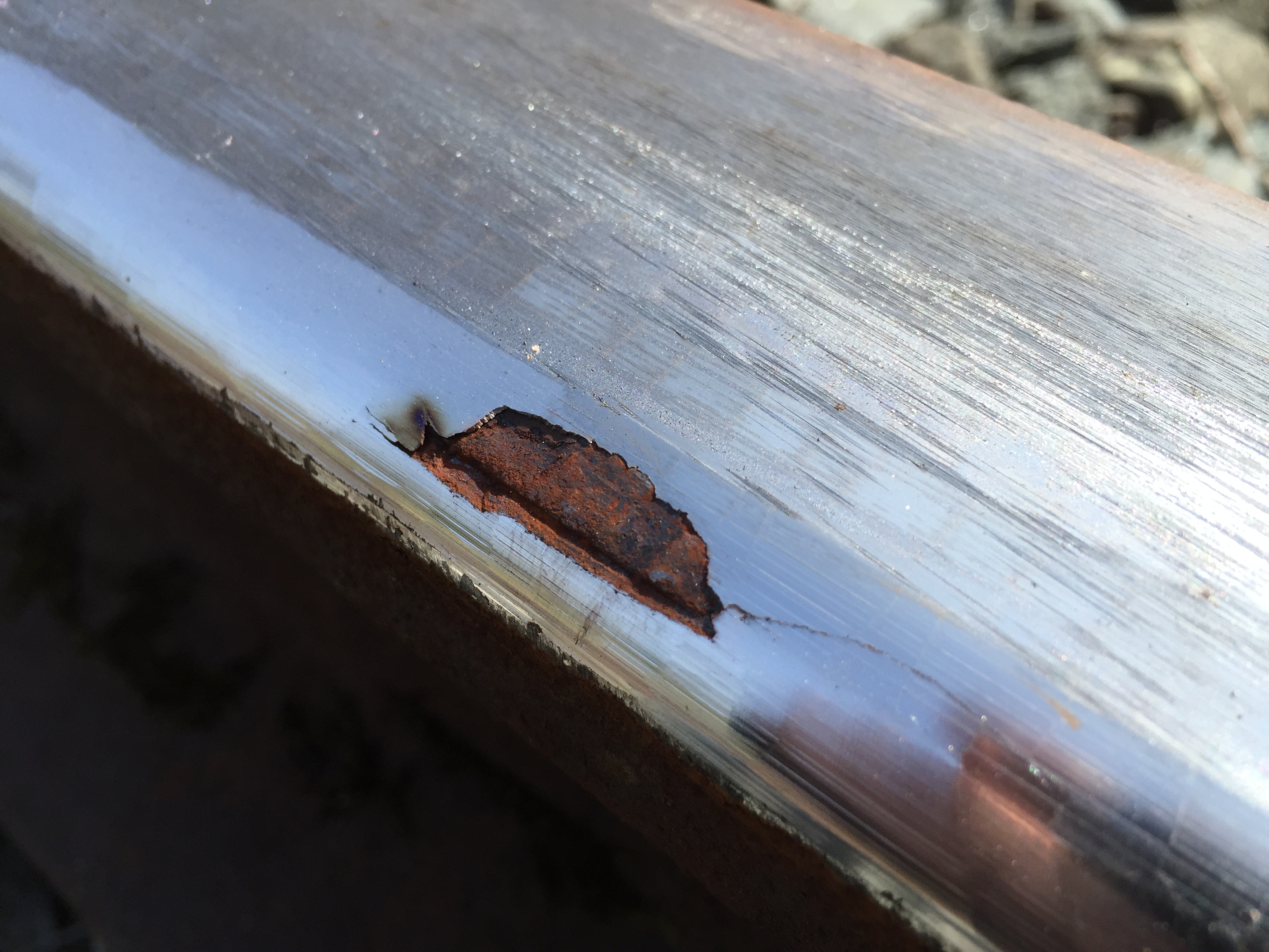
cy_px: 476
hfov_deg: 61.7
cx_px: 634
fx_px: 1063
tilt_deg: -43.7
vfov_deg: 48.2
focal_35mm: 29
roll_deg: -3.9
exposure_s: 1/1014
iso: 32
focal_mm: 4.15
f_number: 2.2
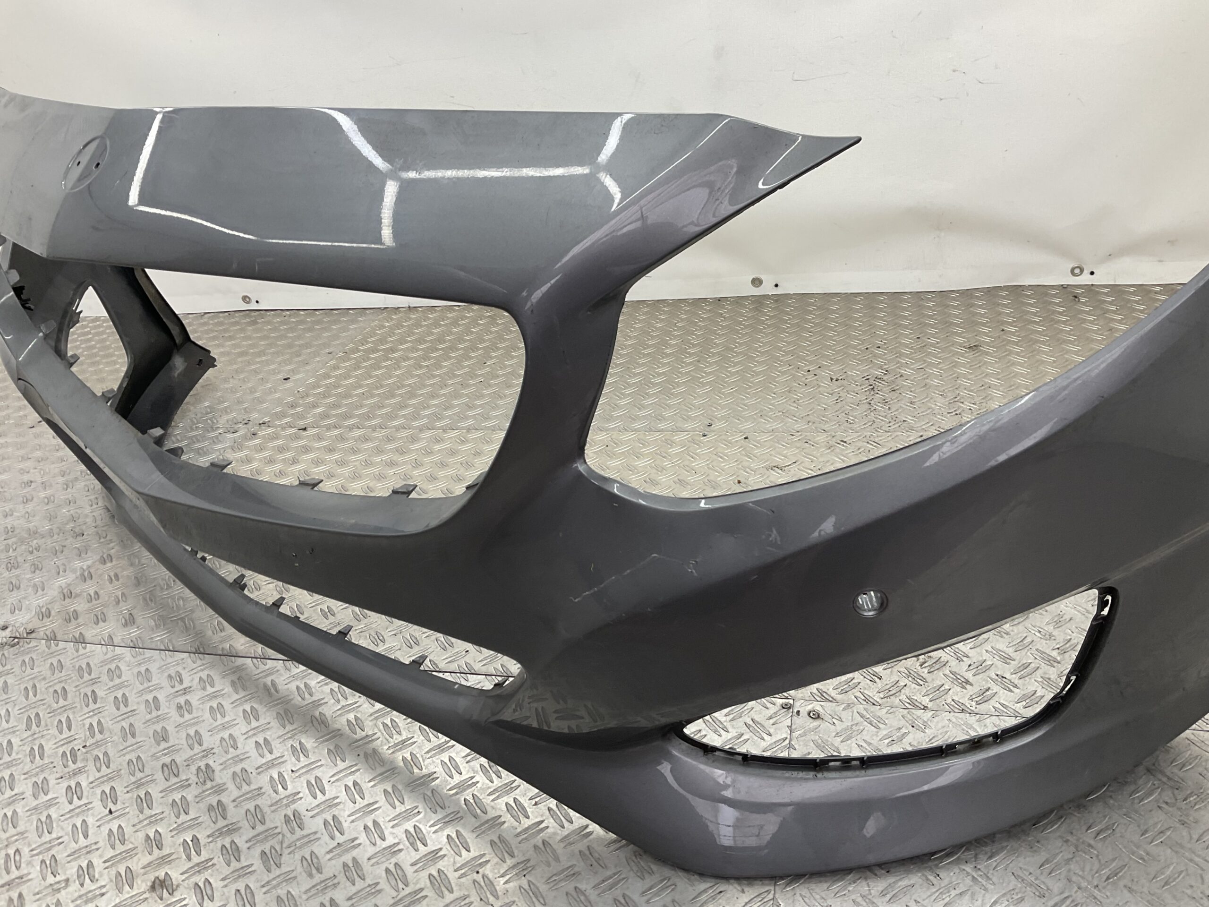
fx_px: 1013
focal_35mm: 29
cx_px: 604
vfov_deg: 48.2
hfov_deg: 61.7
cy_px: 454
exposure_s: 1/120
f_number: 1.8
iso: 32
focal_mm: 3
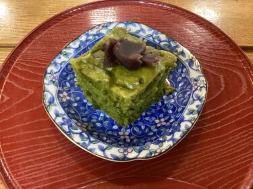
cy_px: 94
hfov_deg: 58.4
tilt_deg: -60.9
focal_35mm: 31
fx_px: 226
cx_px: 126
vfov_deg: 45.4
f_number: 2.4
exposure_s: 1/50
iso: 320
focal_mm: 3.3
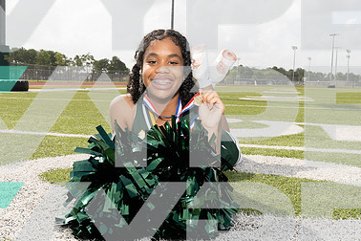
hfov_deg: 45.4
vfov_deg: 31.2
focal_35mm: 43
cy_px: 117
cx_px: 171
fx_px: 431
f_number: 11
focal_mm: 28
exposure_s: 1/250
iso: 200
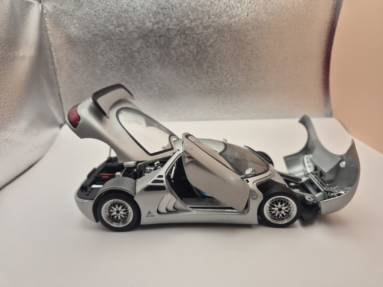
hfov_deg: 73.9
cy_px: 144
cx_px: 192
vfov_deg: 58.9
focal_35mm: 23
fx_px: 254
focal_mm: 5.4
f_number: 1.8
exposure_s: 1/161
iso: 25
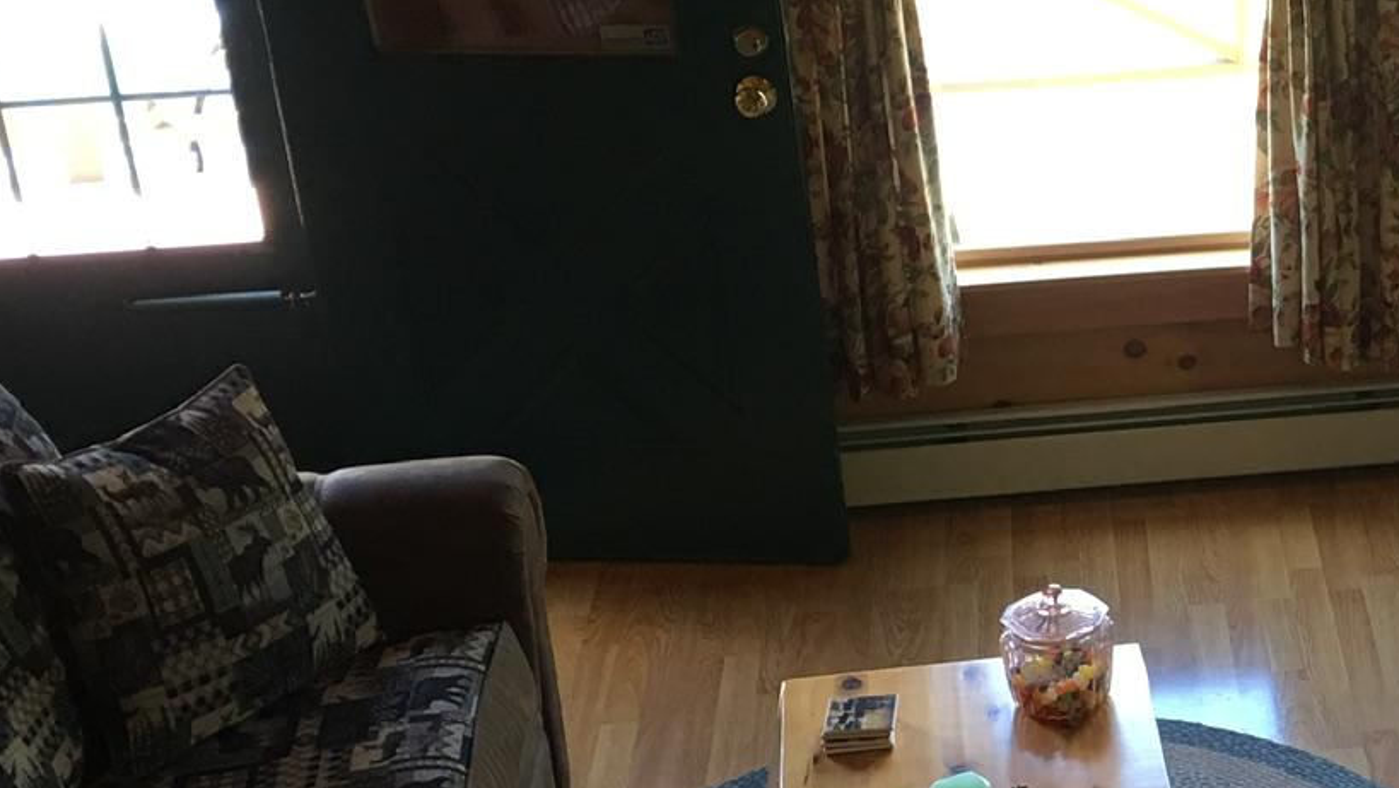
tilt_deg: -24.1
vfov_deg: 15.3
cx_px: 1503
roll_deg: +0.0
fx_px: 2931
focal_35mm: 79
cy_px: 448
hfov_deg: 25.1
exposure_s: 1/15
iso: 32
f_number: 2.2
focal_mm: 4.15
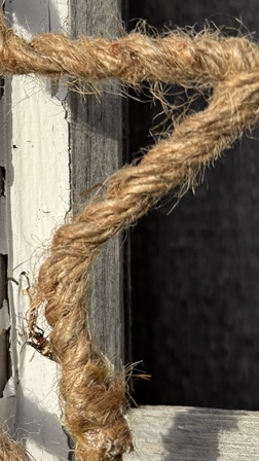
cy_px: 210
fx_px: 855
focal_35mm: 70
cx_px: -35
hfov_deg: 16.6
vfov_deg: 30.1
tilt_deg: -3.1
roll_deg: +1.4
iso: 80
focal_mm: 6.76
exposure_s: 1/3247
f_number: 1.78
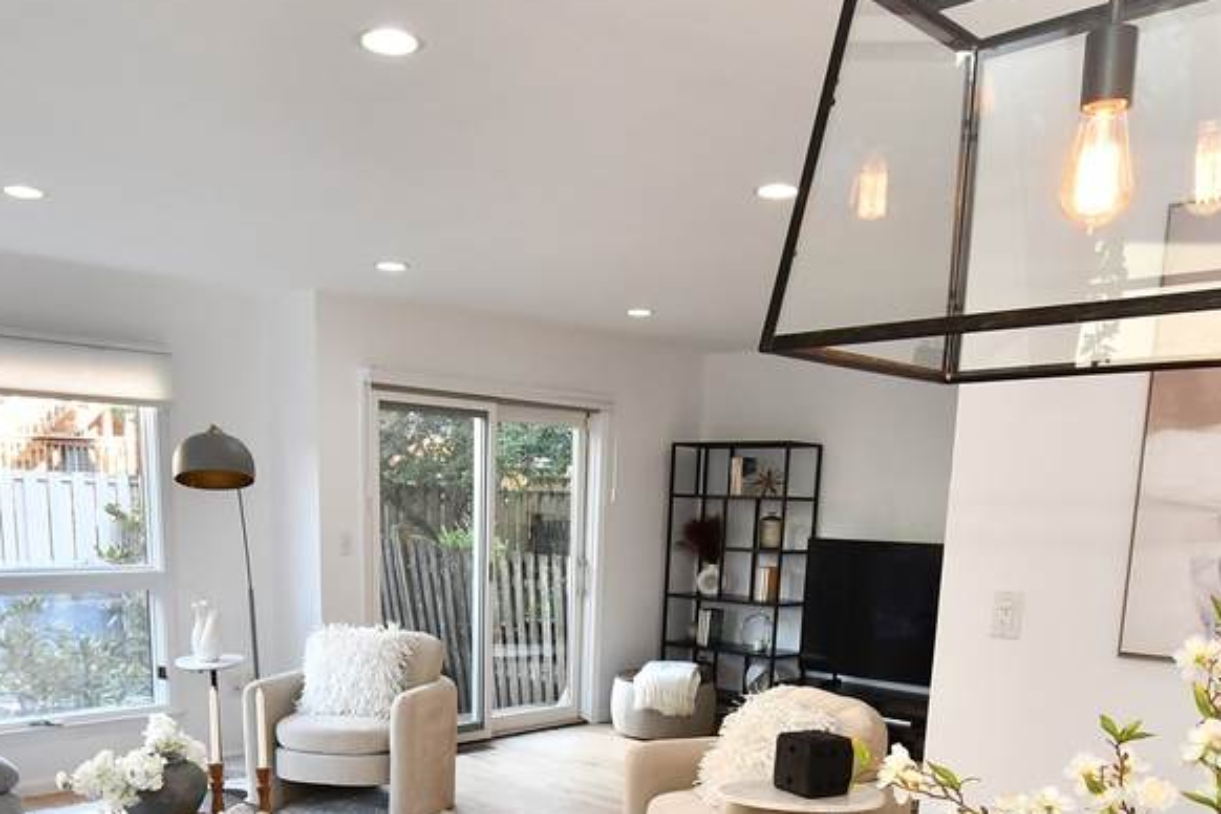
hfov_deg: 57.1
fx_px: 1119
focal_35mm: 33
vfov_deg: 37.2
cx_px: 558
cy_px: 746
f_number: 8
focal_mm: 10
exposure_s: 1/40
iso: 640
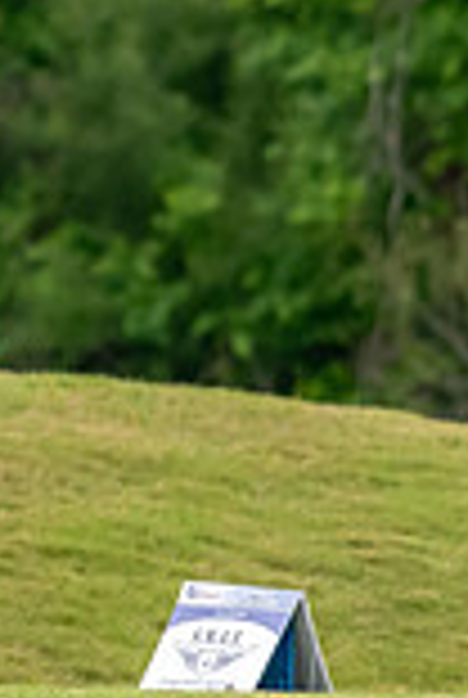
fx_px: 31506
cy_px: 20
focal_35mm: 1623
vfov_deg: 1.3
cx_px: -662
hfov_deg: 0.9
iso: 1800
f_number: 5.6
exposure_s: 1/2000
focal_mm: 290
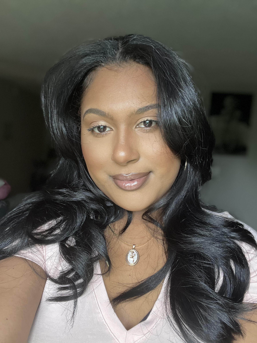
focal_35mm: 30
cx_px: 128
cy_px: 172
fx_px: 297
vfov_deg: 60.0
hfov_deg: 46.8
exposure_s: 1/60
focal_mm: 2.71
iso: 100
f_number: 2.2
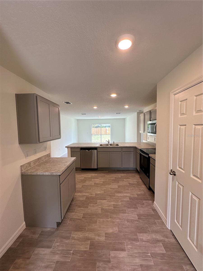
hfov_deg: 85.7
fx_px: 109
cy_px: 136
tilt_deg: -3.0
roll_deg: -0.3
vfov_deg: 102.1
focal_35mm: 14
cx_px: 102
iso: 125
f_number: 2.2
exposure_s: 1/120
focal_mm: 2.22
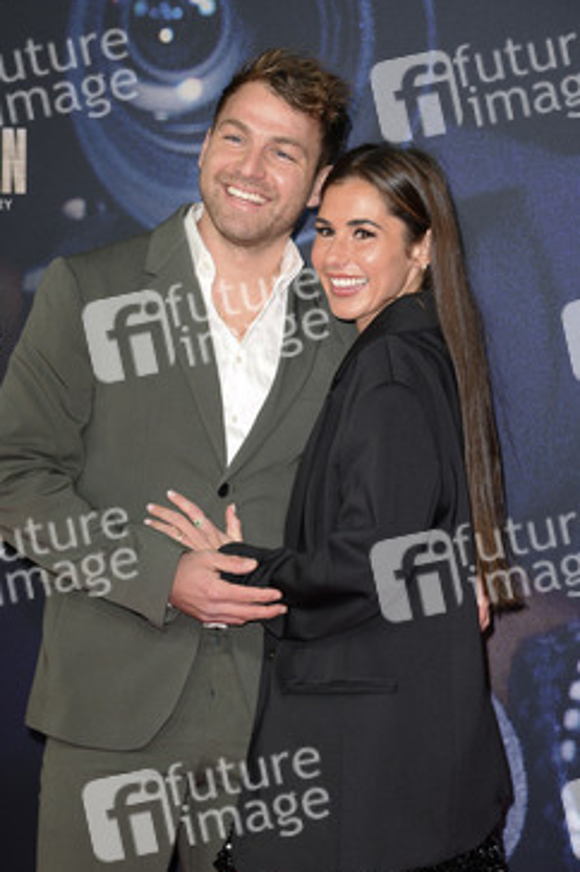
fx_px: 2663
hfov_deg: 12.4
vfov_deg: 18.6
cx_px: 276
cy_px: 446
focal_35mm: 110
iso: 2000
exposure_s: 1/250
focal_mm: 100
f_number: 6.3
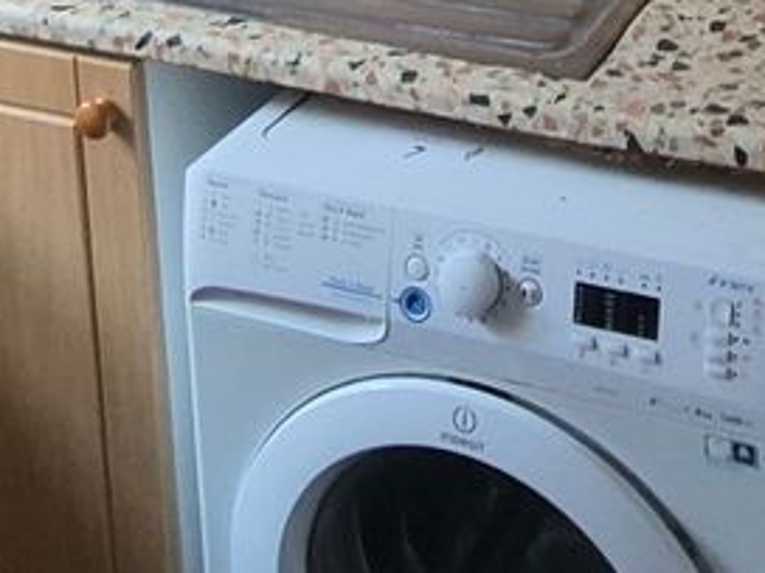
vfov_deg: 21.4
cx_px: 529
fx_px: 1171
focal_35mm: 53
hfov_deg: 35.7
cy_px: -364
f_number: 2.2
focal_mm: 1.74
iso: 640
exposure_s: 1/50
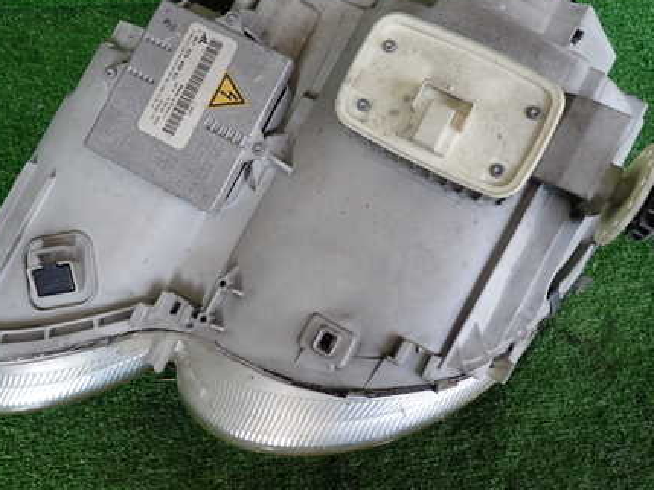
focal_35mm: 35
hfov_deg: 52.6
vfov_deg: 40.5
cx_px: 294
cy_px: 198
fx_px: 661
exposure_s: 1/125
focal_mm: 4.5
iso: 160
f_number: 2
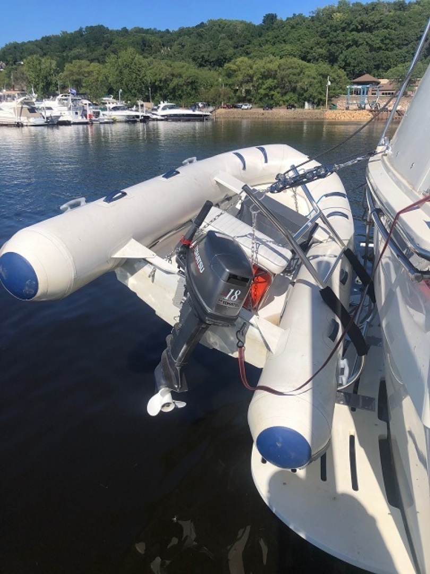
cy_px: 287
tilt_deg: -18.8
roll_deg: +1.5
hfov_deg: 49.7
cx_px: 215
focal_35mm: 28
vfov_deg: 63.4
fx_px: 464
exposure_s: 1/3745
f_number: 1.8
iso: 20
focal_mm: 3.99
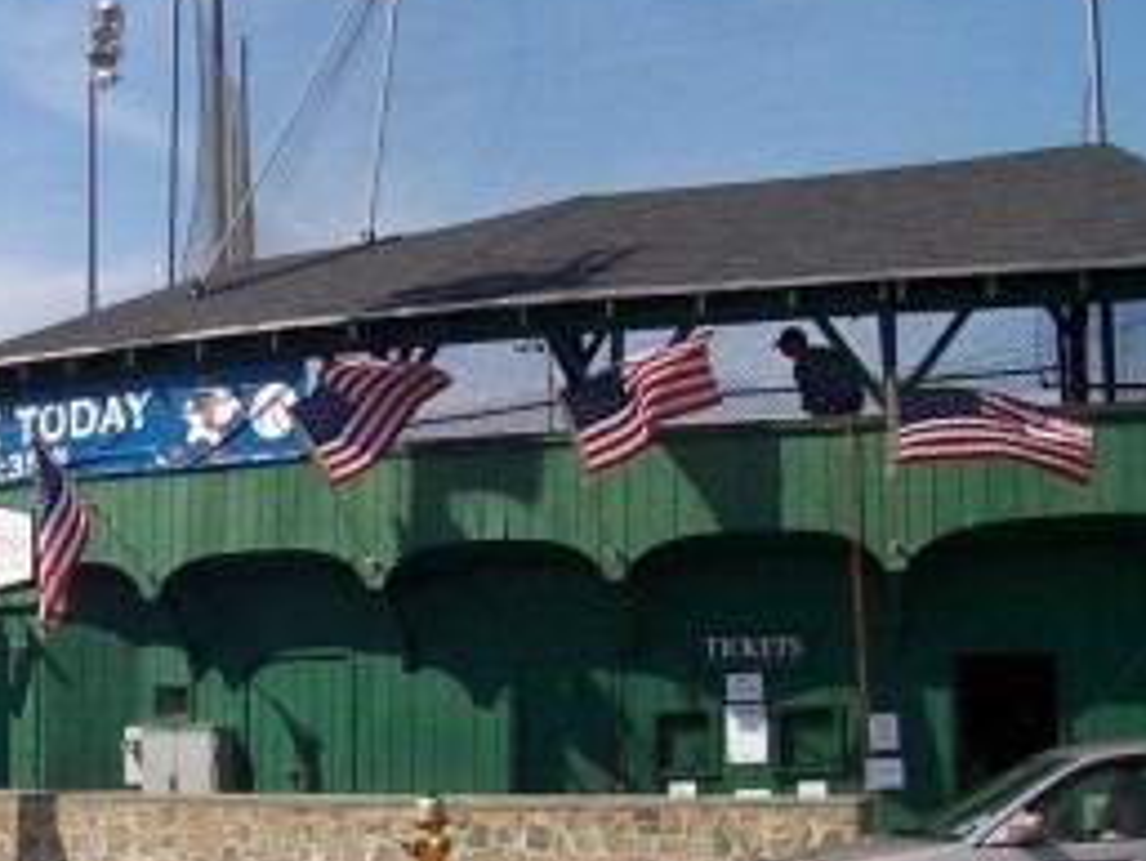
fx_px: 2882
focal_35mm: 87
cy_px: 444
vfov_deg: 17.0
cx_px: 107
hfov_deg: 22.0
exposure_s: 1/750
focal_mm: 5.6
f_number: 5.6
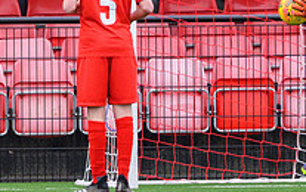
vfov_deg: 0.7
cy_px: 102
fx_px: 16267
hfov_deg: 1.1
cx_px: 367
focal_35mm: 1948
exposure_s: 1/2000
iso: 3600
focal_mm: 400
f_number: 2.8
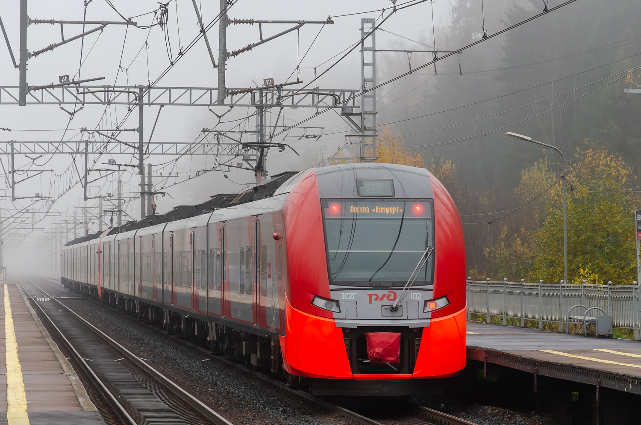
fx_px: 2799
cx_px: 320
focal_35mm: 158
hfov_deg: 13.1
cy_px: 212
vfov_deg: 8.7
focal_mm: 105
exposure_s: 1/250
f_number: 5.6
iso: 250
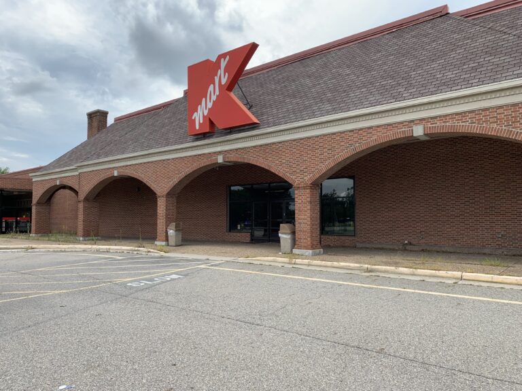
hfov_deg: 67.3
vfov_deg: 53.1
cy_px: 196
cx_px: 261
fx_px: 392
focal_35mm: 26
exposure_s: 1/1001
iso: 25
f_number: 1.8
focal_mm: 4.25
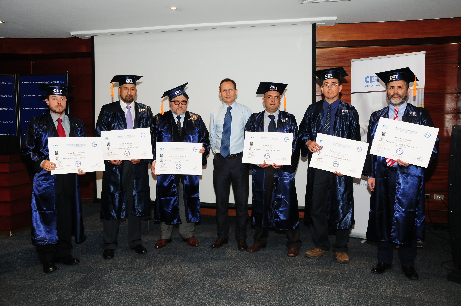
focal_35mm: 32
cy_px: 153
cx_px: 230
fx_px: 403
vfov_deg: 41.6
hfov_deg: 59.6
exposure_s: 1/50
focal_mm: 21
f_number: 5
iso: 800
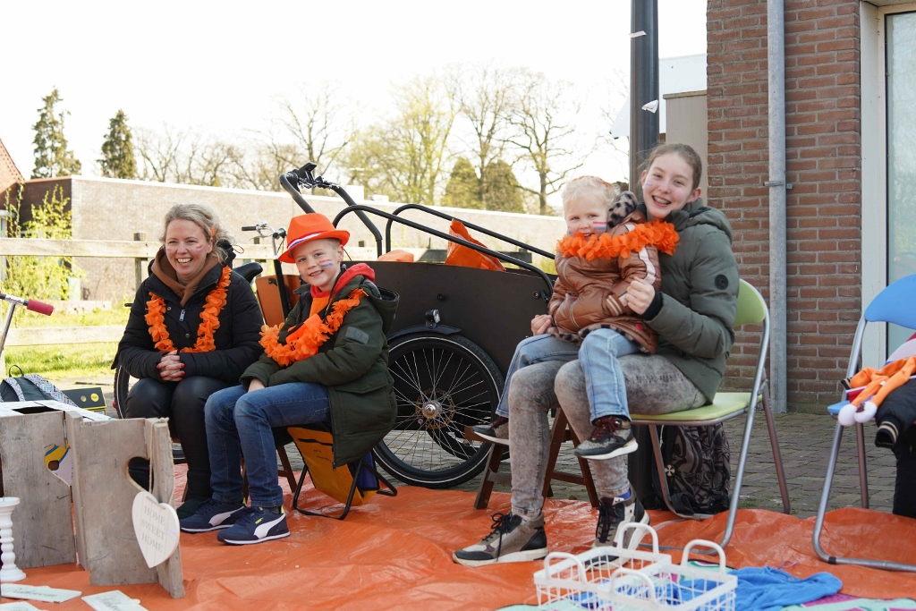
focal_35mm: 50
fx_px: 1272
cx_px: 458
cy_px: 306
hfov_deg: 39.6
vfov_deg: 27.0
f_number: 4.5
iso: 250
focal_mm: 50
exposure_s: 1/250
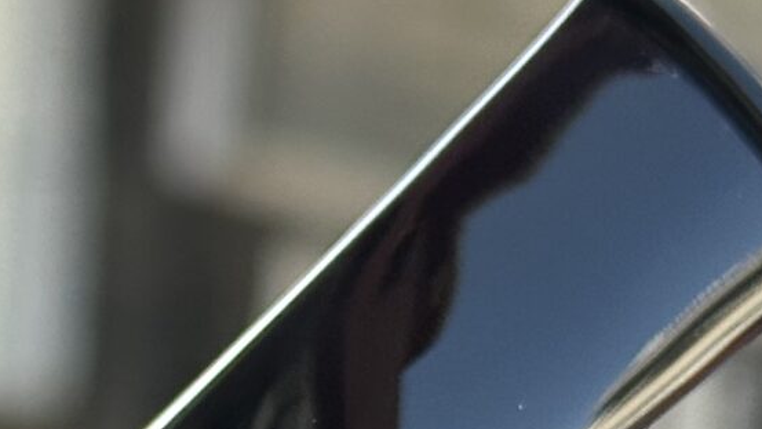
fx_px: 4889
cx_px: -466
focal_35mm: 242
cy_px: 1189
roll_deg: -2.8
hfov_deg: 8.7
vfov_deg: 4.8
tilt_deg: -20.1
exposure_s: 1/435
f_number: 1.78
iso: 64
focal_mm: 6.86
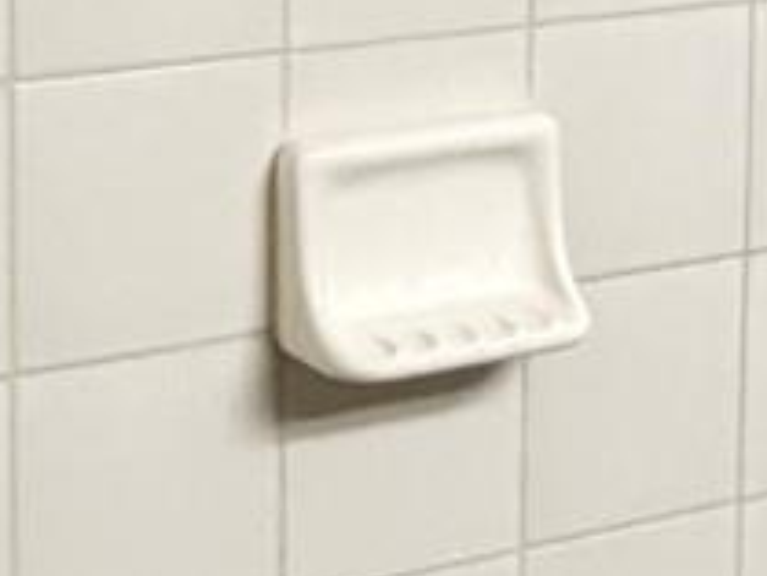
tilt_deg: -5.1
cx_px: 279
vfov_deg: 13.1
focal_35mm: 107
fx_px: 2372
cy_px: -282
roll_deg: -0.2
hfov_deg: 18.3
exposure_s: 1/60
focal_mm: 2.22
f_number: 2.2
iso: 500
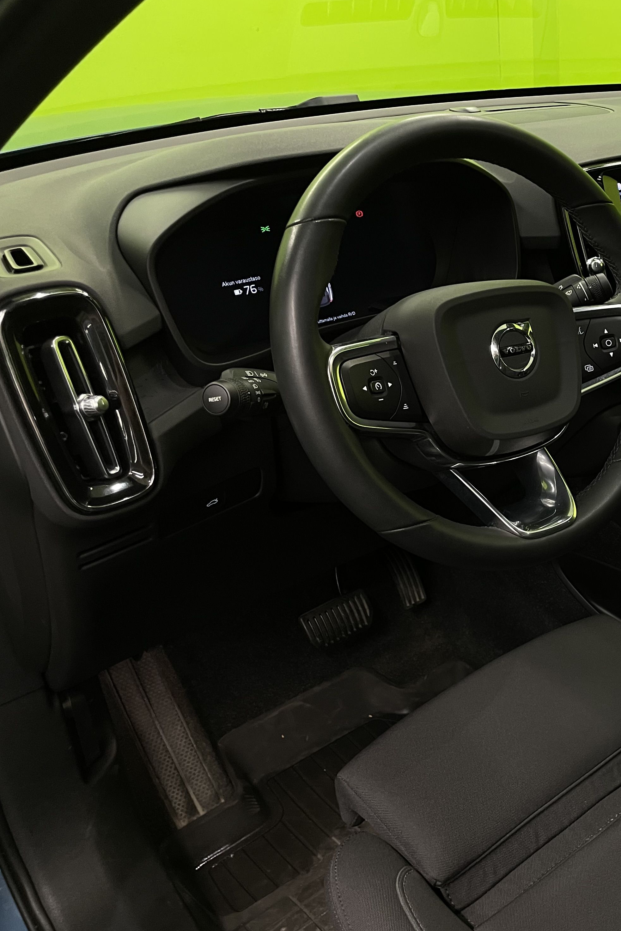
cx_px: 632
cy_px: 469
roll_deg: -0.8
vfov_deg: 51.9
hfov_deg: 32.8
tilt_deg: -28.4
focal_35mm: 37
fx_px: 957
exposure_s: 1/50
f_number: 1.6
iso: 200
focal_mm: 4.2
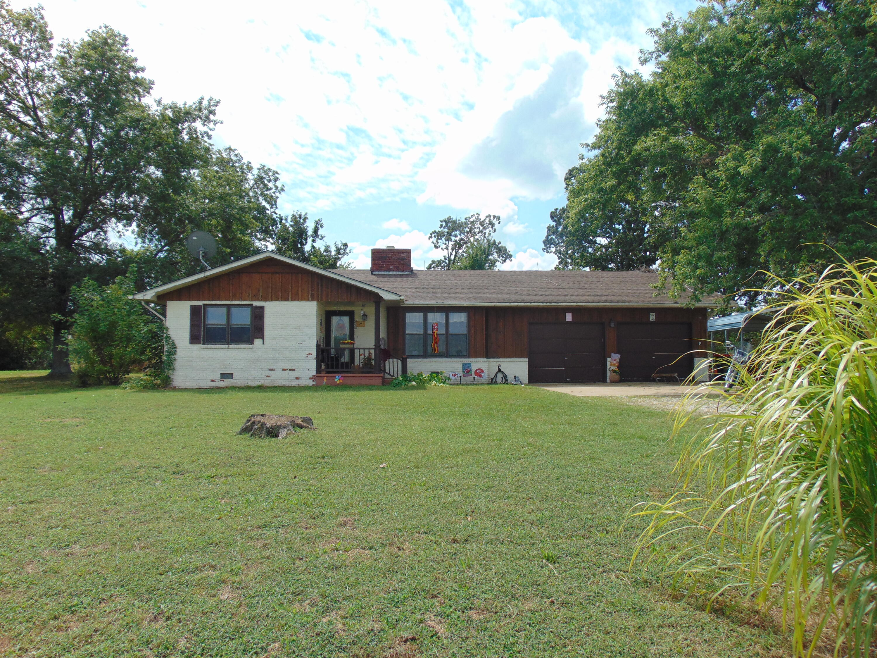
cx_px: 438
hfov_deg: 69.4
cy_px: 329
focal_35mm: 25
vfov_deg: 54.9
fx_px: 633
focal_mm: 4.5
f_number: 7.7
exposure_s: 1/250
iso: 80
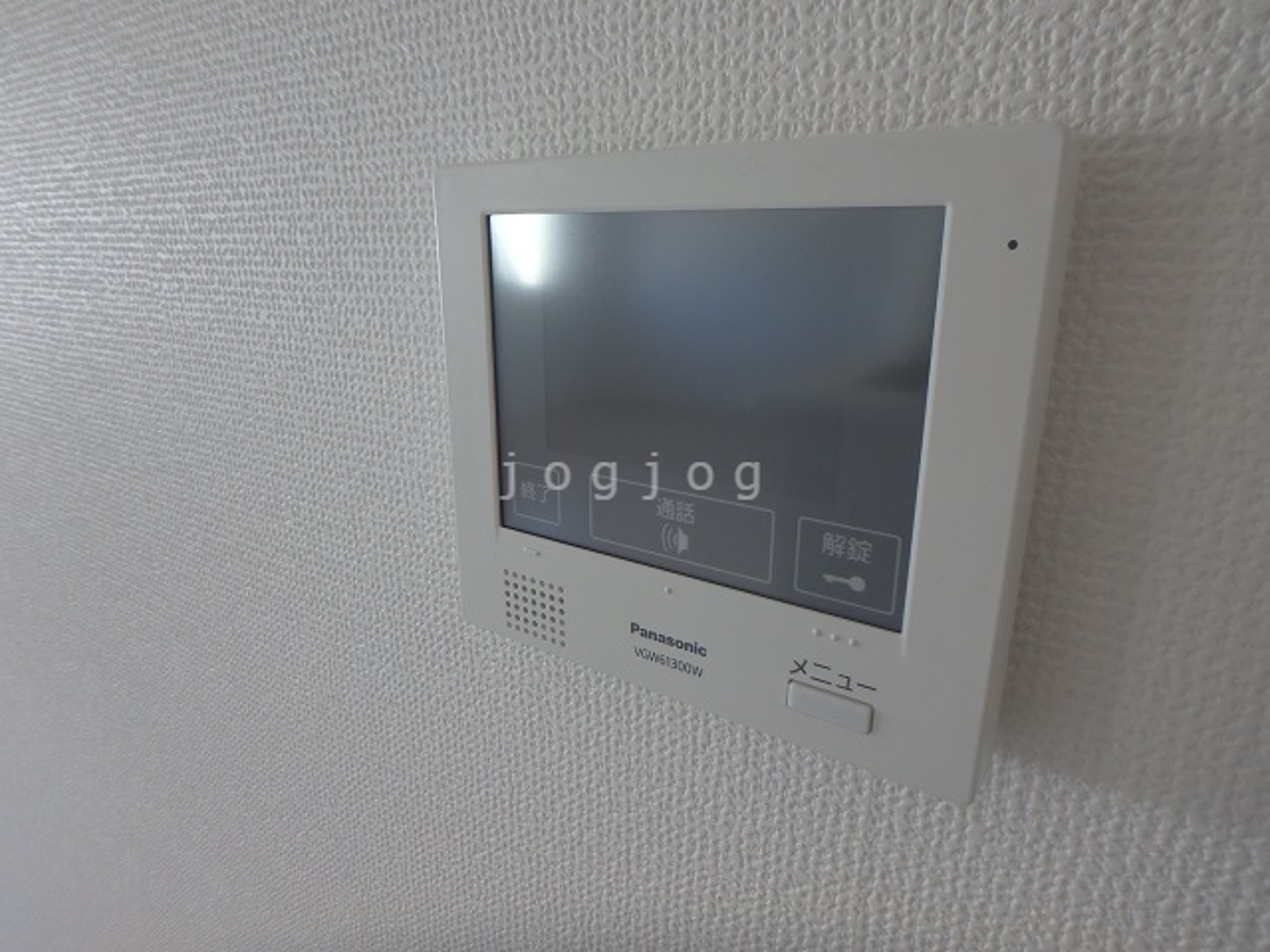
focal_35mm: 21
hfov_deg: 79.0
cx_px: 635
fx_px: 770
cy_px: 476
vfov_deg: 63.4
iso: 200
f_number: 3.5
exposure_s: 1/50
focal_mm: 3.7
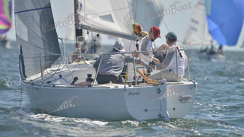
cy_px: 77
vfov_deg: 2.9
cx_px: 122
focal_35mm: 421
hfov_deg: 5.1
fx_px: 2725
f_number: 5.6
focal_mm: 400
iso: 200
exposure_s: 1/1600
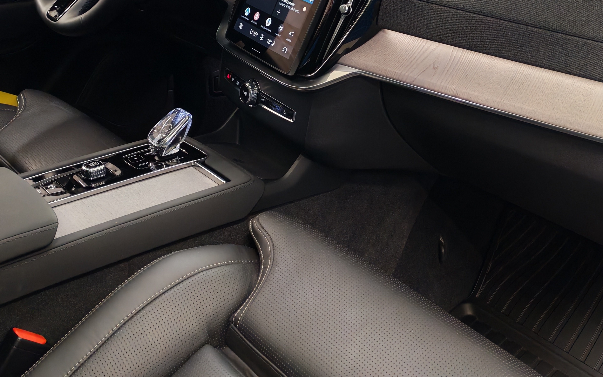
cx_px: 316
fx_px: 756
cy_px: 95
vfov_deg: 27.6
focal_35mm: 46
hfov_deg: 43.5
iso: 847
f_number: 1.9
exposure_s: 1/50
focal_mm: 6.12
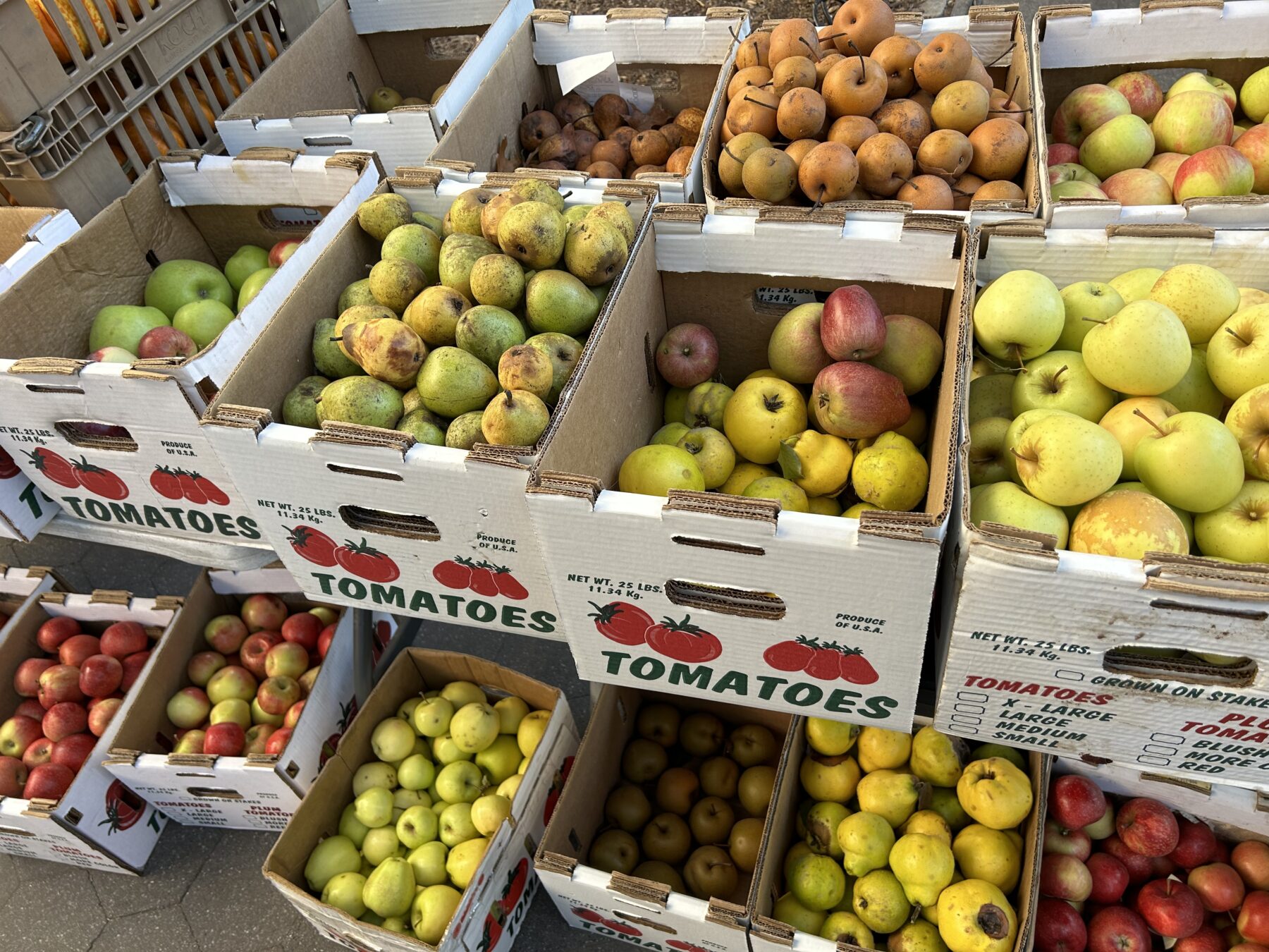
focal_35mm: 26
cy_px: 476
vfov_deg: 53.1
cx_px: 634
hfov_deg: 67.3
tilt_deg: -47.5
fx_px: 953
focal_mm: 5.7
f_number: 1.5
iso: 32
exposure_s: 1/132
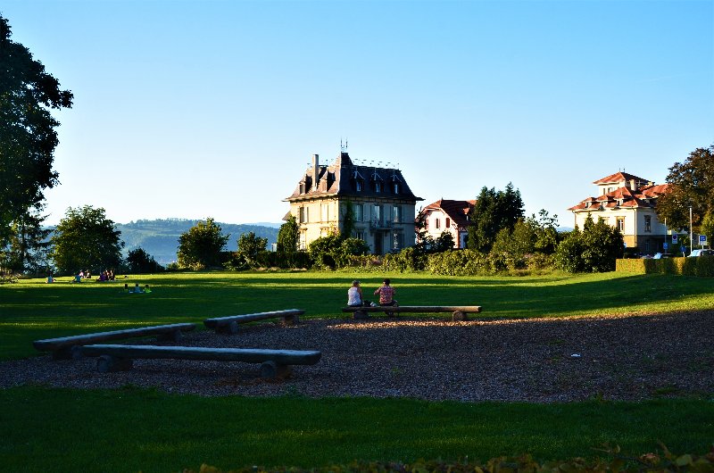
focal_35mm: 36
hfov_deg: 53.2
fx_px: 713
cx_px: 357
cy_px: 236
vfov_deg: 36.7
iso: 400
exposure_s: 1/160
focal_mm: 24
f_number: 9
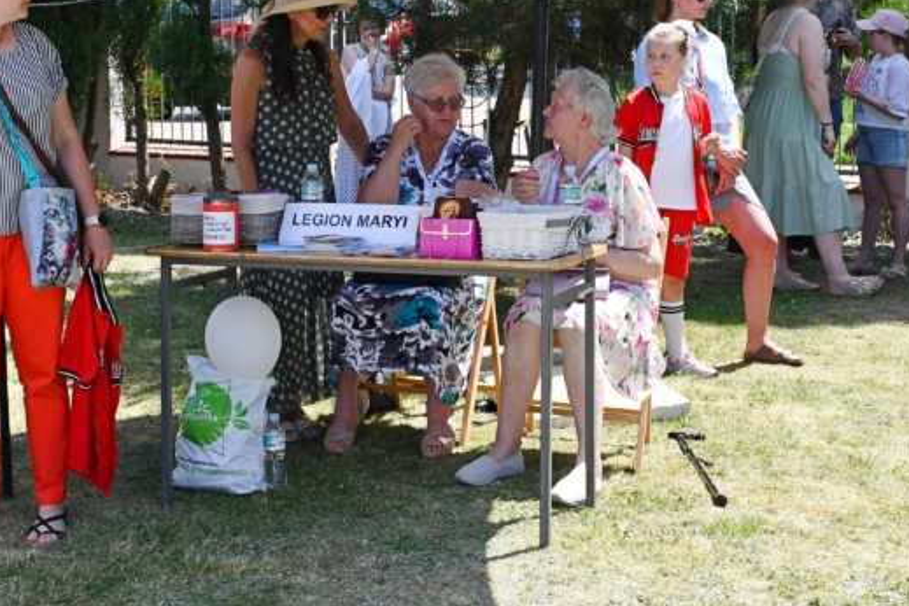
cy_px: 143
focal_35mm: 71
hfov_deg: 28.4
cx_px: 413
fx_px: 1793
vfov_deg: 19.0
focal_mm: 24
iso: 125
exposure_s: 1/250
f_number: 8
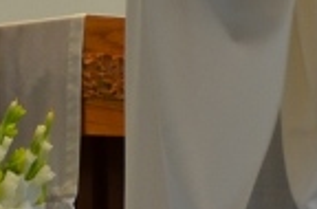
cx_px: 504
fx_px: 3625
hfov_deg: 5.0
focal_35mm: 413
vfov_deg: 3.3
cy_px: -154
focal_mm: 62
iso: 800
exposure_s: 1/40
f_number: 4.8
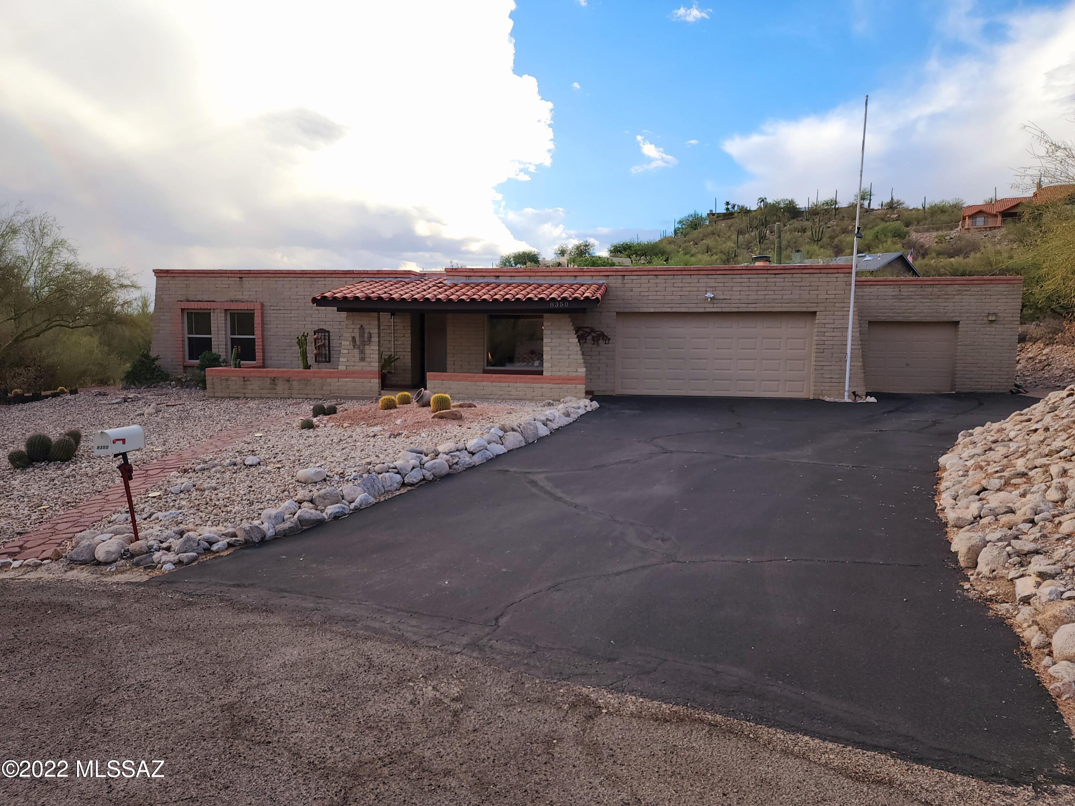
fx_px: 714
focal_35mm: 23
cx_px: 538
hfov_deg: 73.9
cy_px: 403
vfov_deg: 58.9
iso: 12
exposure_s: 1/270
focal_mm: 6.4
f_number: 1.8
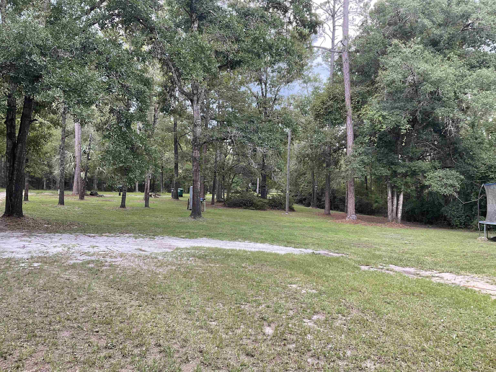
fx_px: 416
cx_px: 248
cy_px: 186
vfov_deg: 48.2
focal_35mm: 29
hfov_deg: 61.7
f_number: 1.8
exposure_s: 1/122
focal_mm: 3
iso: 20
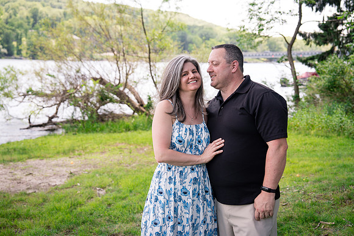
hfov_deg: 42.7
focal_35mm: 46
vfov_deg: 29.3
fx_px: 452
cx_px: 177
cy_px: 118
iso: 160
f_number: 3.5
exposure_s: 1/250
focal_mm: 46
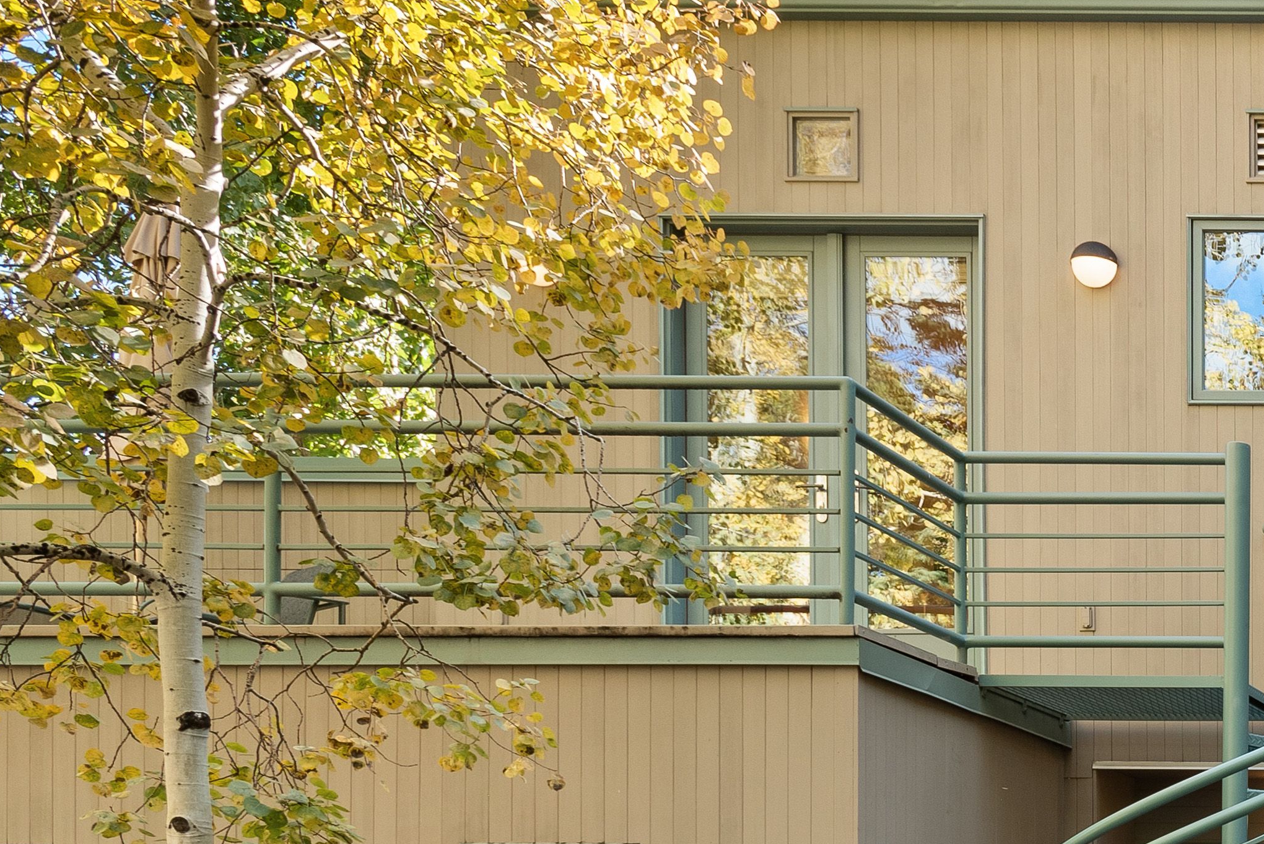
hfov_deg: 27.1
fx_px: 1967
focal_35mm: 56
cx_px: 1807
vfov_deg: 23.4
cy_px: 812
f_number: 7.1
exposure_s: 1/40
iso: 400
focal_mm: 19
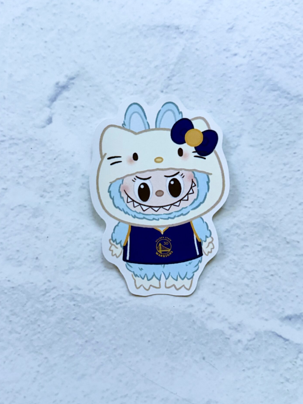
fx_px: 385
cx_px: 154
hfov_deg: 42.9
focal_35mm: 33
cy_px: 199
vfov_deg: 55.4
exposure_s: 1/40
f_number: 1.78
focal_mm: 6.76
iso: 640
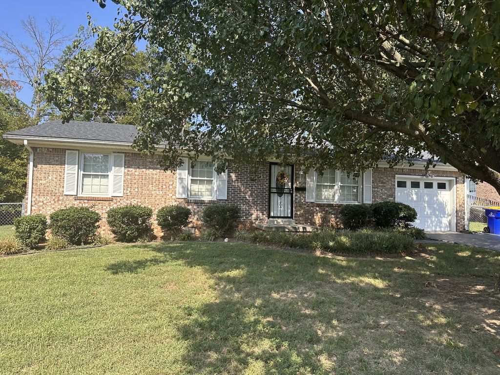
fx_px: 347
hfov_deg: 71.6
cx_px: 250
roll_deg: -1.6
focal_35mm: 24
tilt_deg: +3.1
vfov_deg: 56.8
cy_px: 188
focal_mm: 6.86
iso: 80
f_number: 1.78
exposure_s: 1/1357
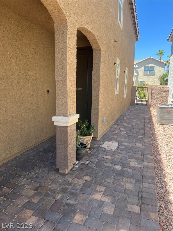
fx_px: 173
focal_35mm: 26
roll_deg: +0.1
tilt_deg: -9.3
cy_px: 116
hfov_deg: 53.1
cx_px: 86
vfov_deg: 67.3
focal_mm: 5.7
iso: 50
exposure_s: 1/581
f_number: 1.5
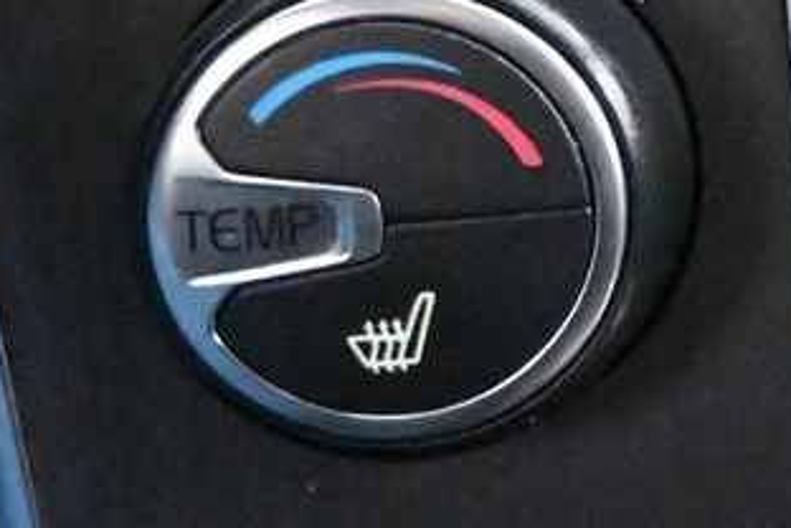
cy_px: -274
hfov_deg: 12.6
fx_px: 3161
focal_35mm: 144
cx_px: 1541
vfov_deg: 9.3
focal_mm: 18.5
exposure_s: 1/30
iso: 20000
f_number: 3.8
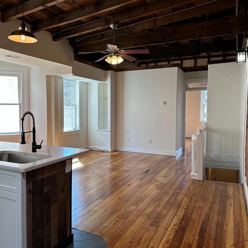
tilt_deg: -3.5
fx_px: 235
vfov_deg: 55.6
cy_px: 121
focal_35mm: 29
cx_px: 109
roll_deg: -0.1
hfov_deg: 55.5
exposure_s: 1/120
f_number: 1.78
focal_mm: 6.86
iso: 64
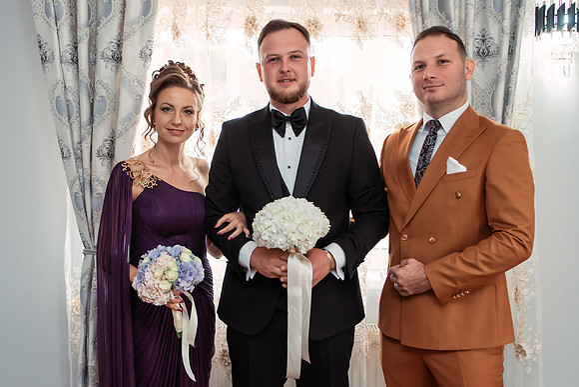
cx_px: 275
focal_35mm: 40
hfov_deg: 48.3
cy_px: 203
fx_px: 645
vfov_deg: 33.3
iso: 500
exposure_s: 1/250
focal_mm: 35
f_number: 2.8
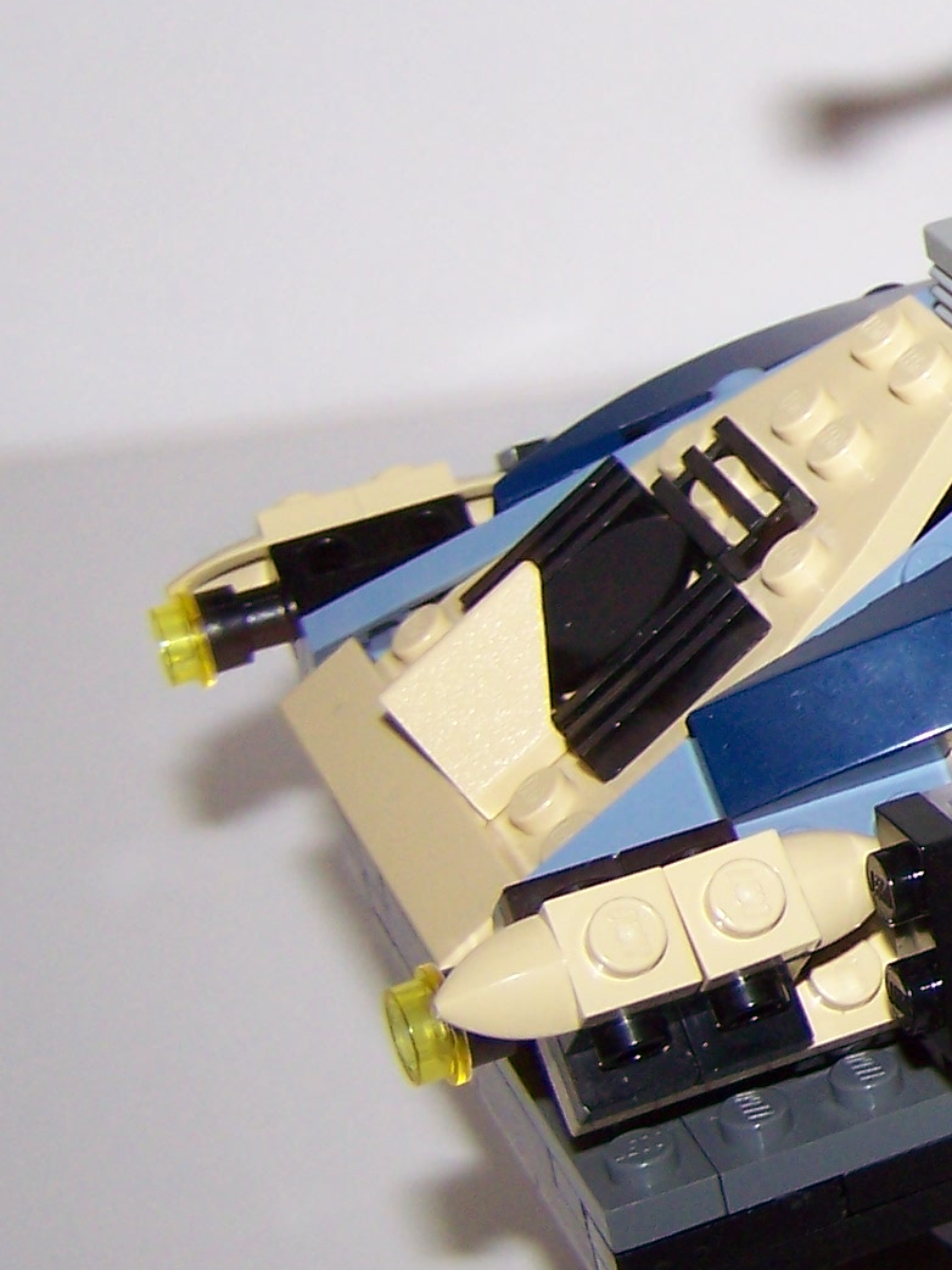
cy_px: 356
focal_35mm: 112
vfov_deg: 17.5
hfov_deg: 11.9
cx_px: 1850
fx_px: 4105
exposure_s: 1/40
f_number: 2.8
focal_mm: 6.3
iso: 80
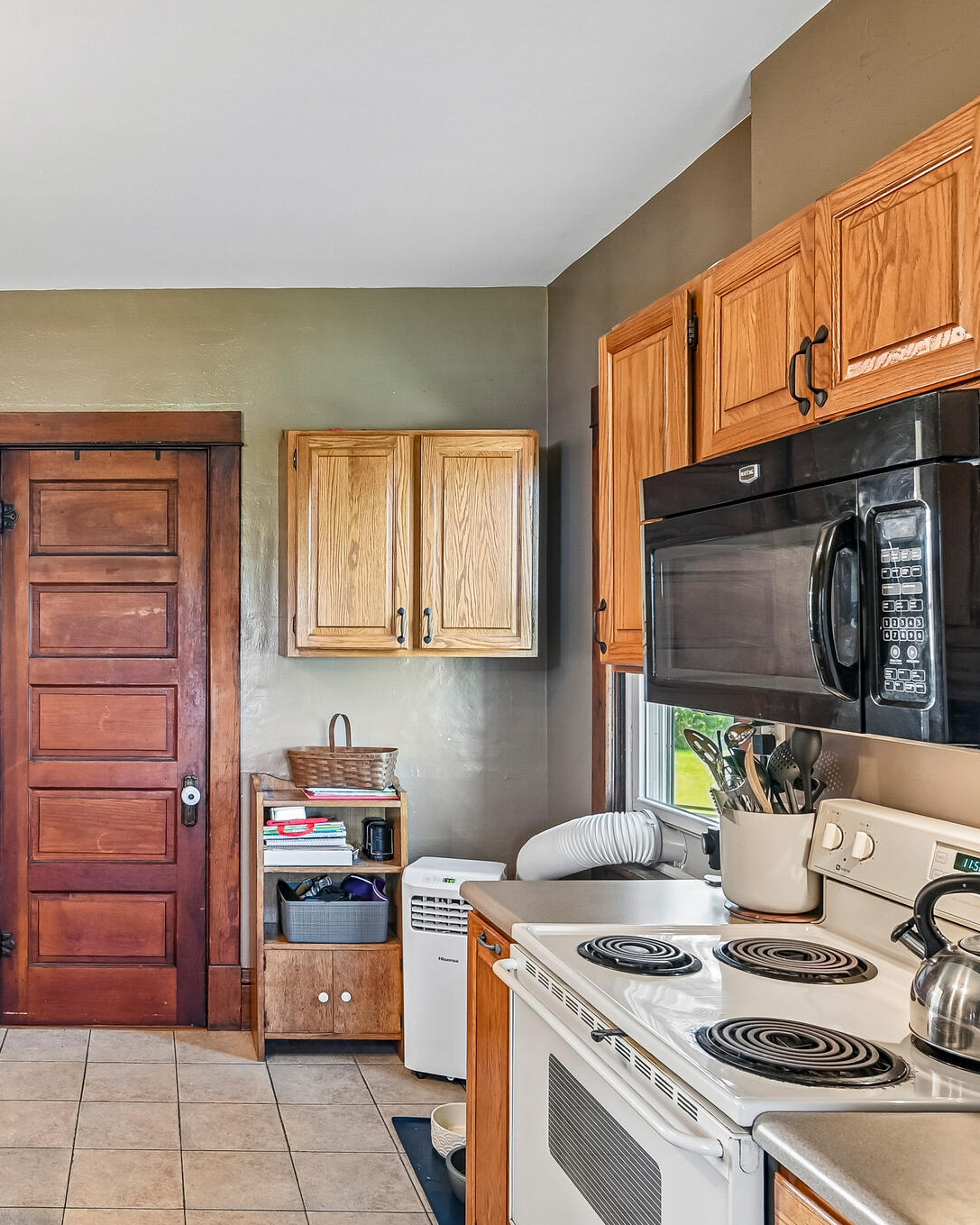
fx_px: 1052
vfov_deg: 60.4
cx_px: 120
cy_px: 617
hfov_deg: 45.8
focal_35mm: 29
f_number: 4.8
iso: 400
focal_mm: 14
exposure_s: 1/4
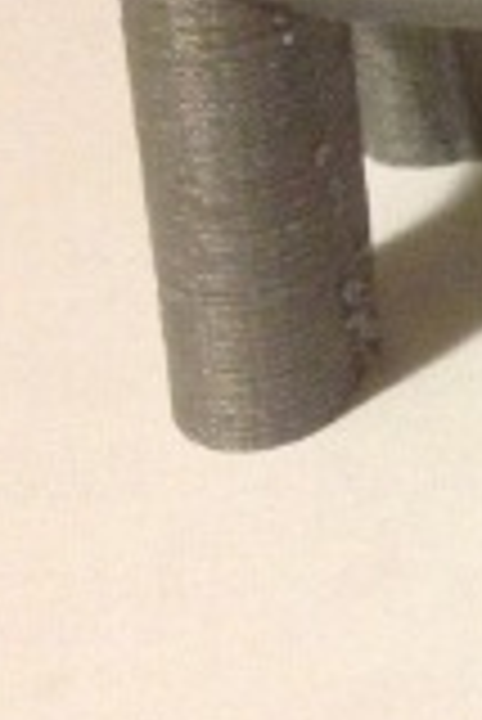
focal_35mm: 121
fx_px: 2425
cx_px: 1007
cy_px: 166
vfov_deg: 16.8
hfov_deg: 10.3
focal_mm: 4.28
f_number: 2.4
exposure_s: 1/15
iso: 640
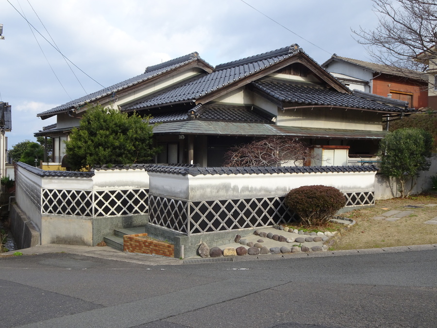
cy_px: 164
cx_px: 218
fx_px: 442
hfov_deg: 52.6
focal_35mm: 35
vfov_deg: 40.7
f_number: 4
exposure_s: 1/400
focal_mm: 5.98
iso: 80
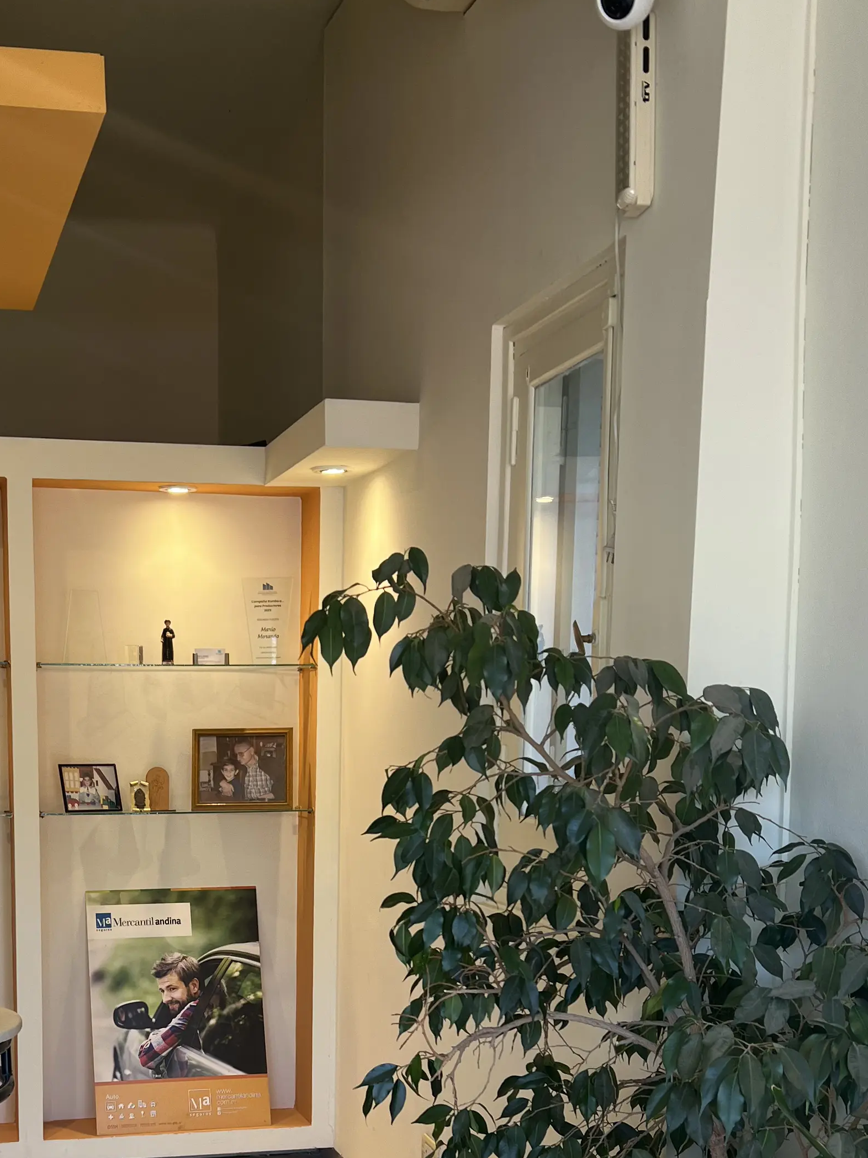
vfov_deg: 36.7
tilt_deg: -7.3
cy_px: 949
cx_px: 267
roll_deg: +0.1
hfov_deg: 28.8
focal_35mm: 50
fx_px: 1672
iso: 32
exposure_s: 1/108
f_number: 1.5
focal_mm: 5.7
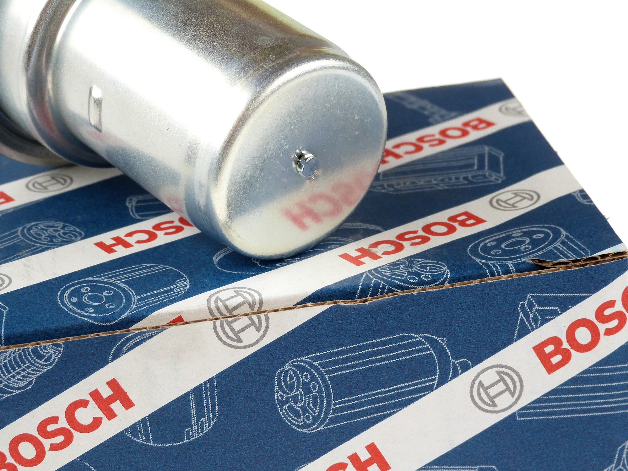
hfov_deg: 18.7
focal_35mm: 105
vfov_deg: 14.1
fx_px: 1905
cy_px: 236
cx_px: 314
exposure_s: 1/60
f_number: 3.5
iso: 100
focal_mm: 19
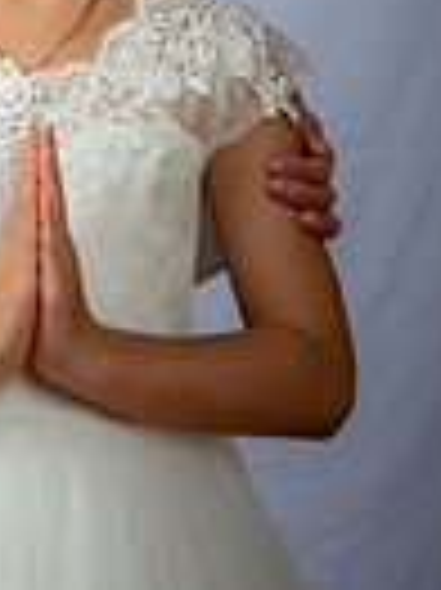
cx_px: -191
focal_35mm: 191
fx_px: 3250
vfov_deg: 10.0
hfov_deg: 7.6
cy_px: -351
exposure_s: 1/200
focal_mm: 58
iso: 250
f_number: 6.3
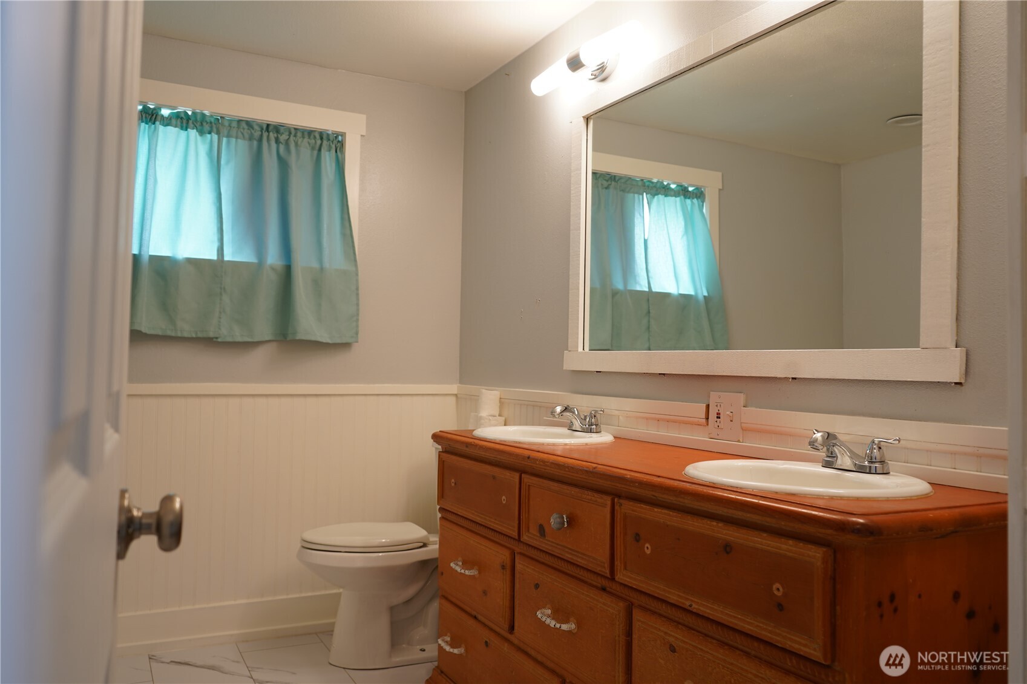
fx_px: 799
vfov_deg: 46.4
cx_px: 514
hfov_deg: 65.5
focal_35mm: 28
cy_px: 342
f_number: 4.5
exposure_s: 1/25
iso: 200
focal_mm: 28
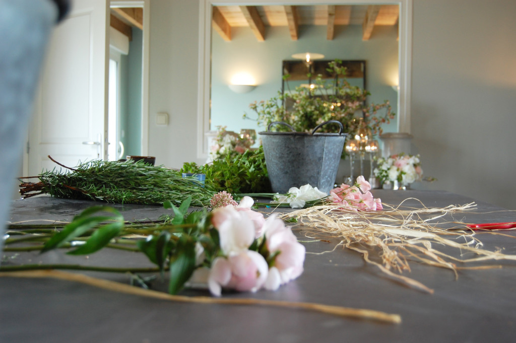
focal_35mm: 45
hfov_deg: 43.6
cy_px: 172
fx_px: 644
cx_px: 258
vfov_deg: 29.8
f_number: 4.2
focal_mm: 30
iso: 400
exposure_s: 1/60
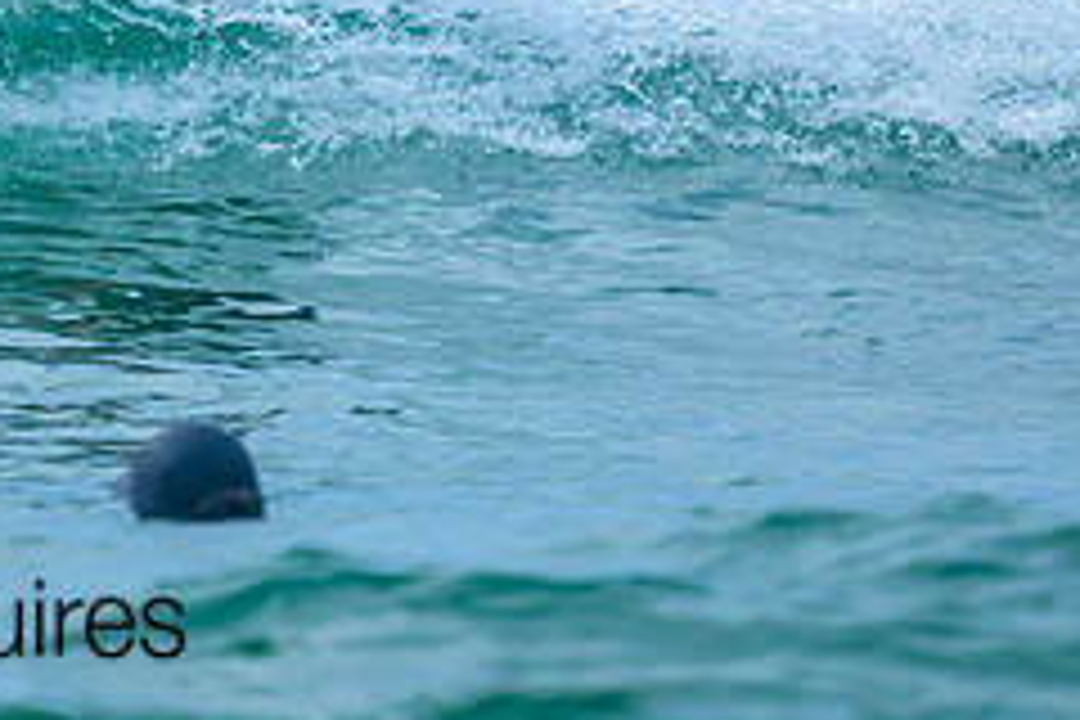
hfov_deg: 0.8
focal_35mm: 2566
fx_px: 76974
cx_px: 28
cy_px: -282
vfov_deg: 0.5
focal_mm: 800
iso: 450
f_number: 6.3
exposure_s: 1/3200
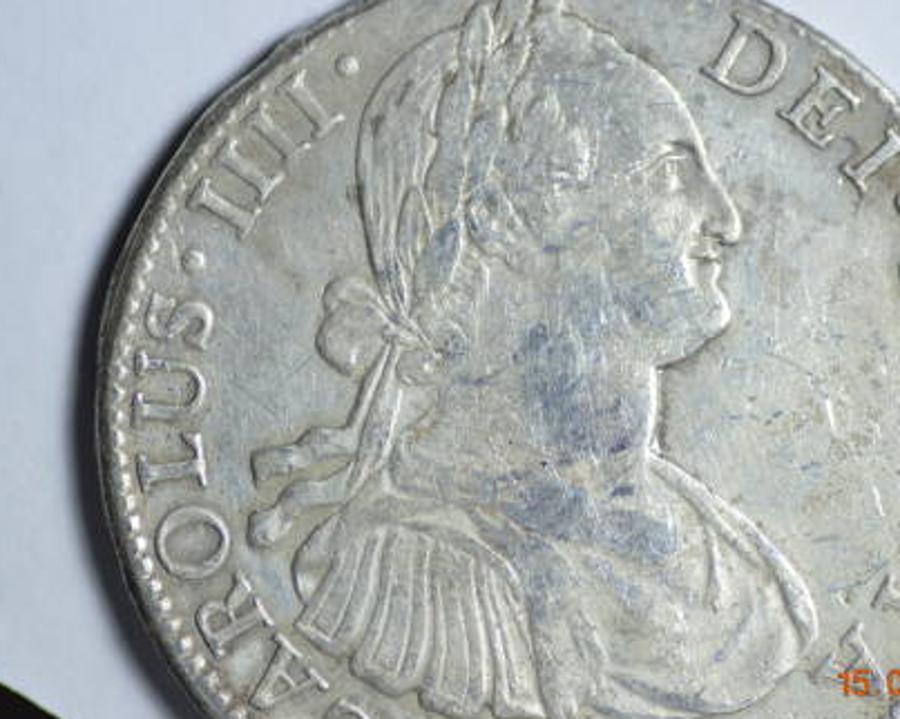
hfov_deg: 11.2
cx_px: 514
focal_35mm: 173
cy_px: 335
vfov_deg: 8.9
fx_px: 4606
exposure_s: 1/200
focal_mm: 90
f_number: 5.6
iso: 400
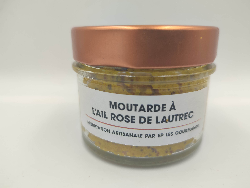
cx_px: 127
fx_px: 181
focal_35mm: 25
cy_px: 94
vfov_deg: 54.9
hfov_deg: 69.4
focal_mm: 5.89
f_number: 1.89
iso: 50
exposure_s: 1/106
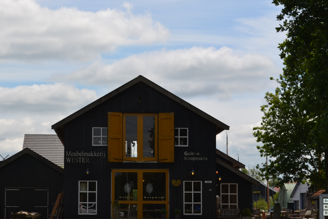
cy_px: 106
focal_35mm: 111
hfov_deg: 18.4
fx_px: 1008
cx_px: 108
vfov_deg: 12.4
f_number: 10
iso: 100
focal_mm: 55
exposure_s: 1/200
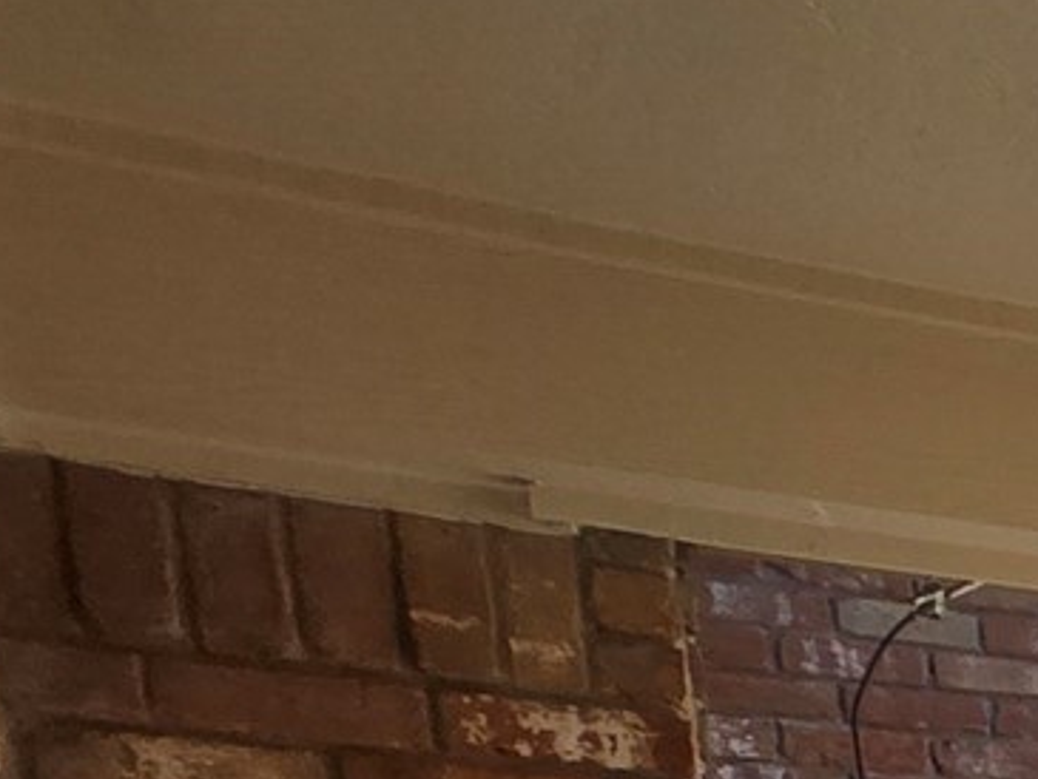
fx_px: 2190
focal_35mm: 73
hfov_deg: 13.2
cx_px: 2784
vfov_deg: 16.0
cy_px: 1530
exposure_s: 1/566
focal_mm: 1.7
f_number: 2.2
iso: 25
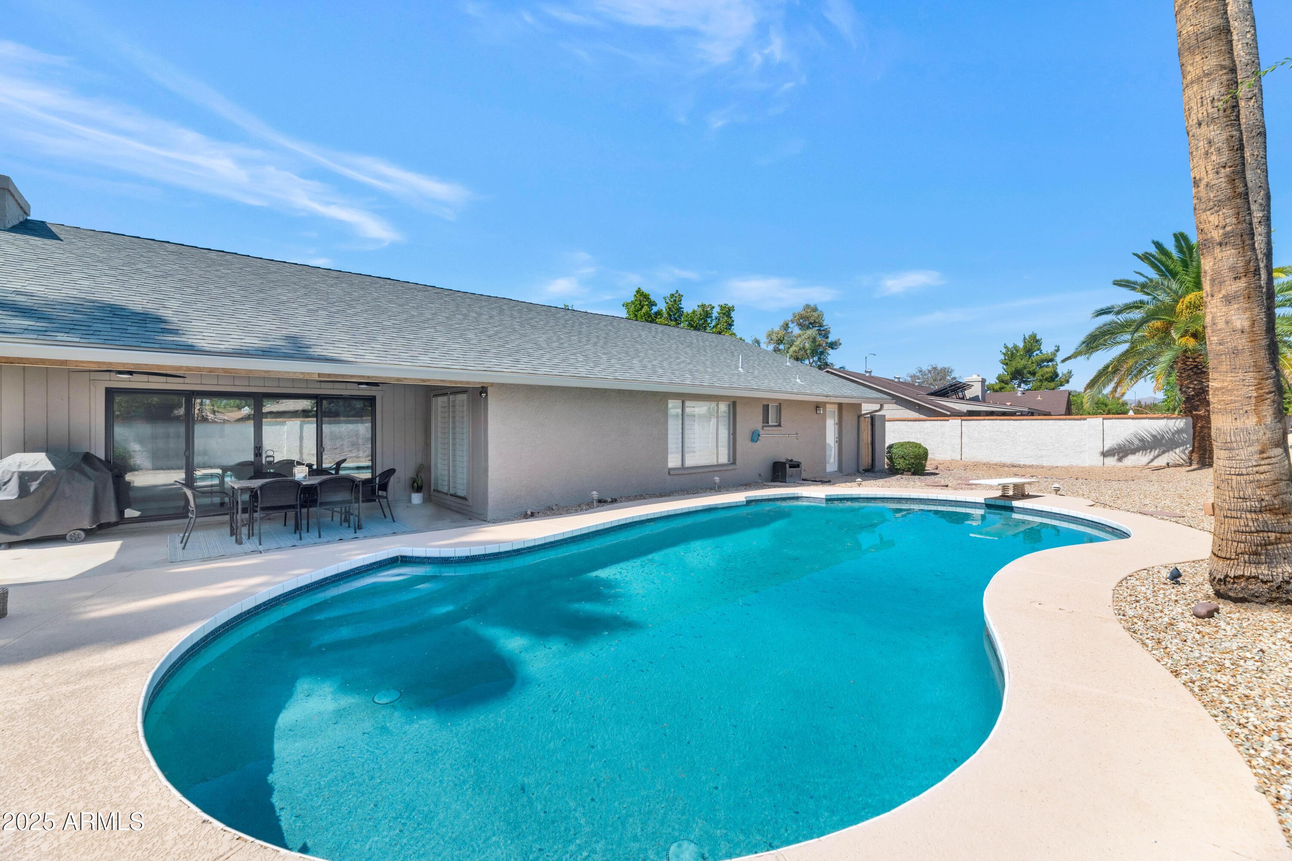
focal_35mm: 14
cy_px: 430
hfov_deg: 104.3
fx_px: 502
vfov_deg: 81.2
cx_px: 646
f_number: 9
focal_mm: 14
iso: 100
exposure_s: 1/320
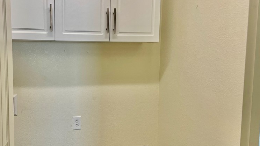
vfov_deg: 30.4
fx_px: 269
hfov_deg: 50.9
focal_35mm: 39
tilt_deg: -6.2
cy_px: 81
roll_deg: -0.1
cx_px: 92
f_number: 1.6
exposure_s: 1/120
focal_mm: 4.2
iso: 100
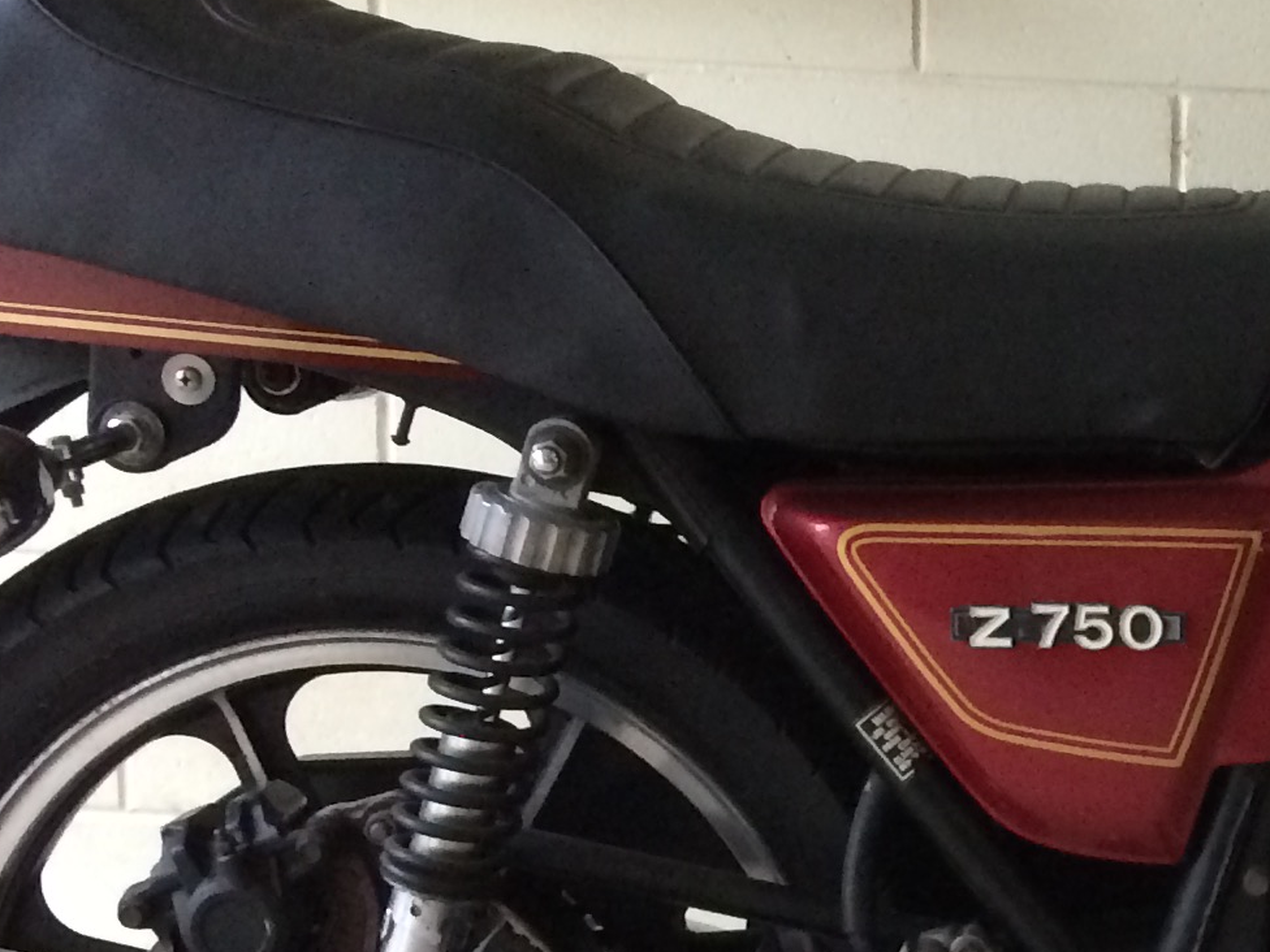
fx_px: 3559
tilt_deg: -11.7
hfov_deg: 19.1
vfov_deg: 15.2
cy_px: 636
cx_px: 1521
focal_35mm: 97
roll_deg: -1.7
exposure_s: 1/33
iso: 320
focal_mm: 4.15
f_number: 2.2
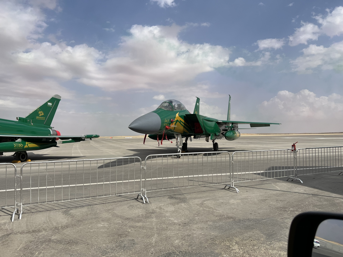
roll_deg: +0.7
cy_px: 128
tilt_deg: +2.1
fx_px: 258
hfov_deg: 67.3
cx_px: 172
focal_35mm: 26
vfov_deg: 53.1
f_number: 1.5
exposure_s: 1/8696
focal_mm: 5.7
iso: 50
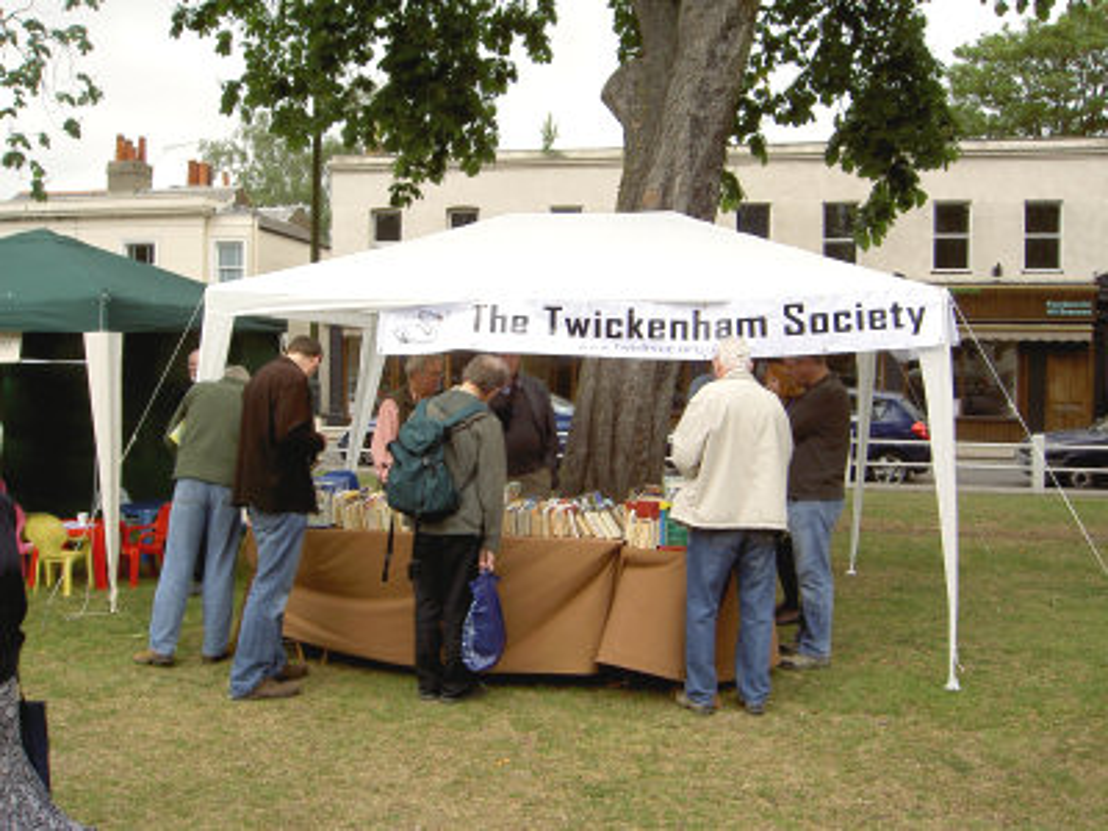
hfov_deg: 54.0
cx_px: 554
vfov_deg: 41.8
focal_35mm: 34
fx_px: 1088
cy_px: 416
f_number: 4.7
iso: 100
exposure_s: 1/125
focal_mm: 5.6
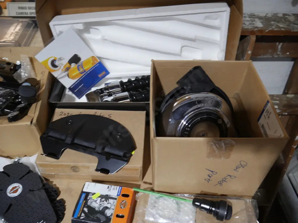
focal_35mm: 28
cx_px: 149
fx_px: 241
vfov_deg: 49.7
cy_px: 112
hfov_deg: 63.4
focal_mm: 14
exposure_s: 1/60
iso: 500
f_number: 3.5
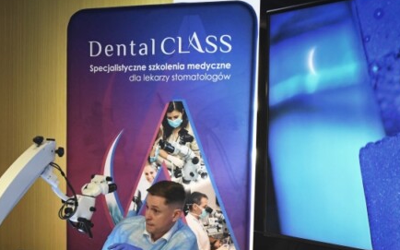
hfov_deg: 32.9
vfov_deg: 20.8
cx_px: 234
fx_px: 676
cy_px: 188
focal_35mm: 62
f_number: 7.1
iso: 5000
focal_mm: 22
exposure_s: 1/60
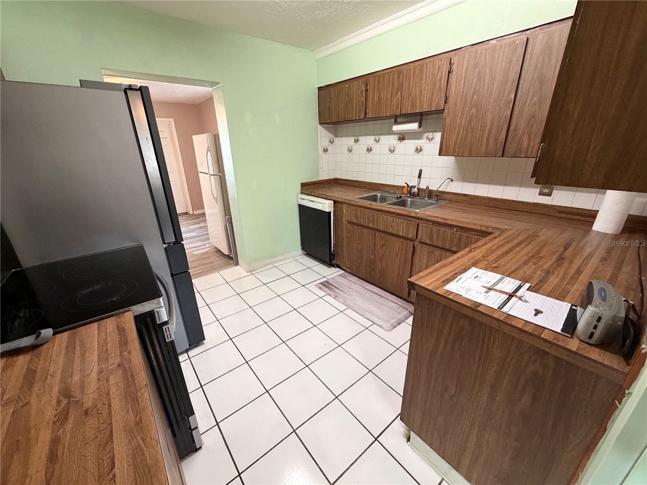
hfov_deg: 102.1
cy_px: 242
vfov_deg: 85.7
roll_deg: +0.6
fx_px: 262
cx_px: 324
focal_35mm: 14
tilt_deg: -20.6
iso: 400
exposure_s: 1/60
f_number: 2.2
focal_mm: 2.22
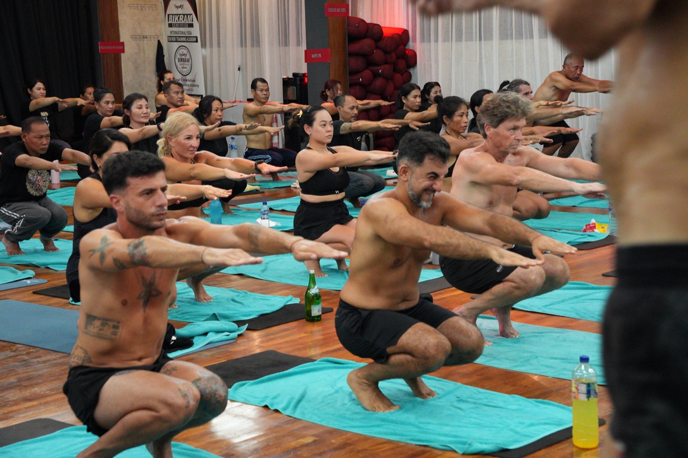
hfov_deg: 29.2
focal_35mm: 69
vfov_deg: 19.7
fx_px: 1318
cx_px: 344
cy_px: 229
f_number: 4.5
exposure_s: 1/100
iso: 5000
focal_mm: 46
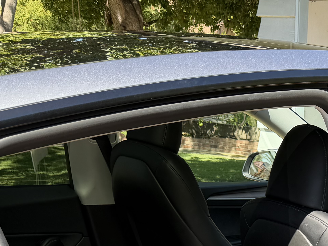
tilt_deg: -21.2
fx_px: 673
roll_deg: -3.6
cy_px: 363
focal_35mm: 71
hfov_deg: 25.7
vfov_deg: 18.5
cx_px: 345
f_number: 1.78
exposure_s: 1/551
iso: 80
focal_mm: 6.76
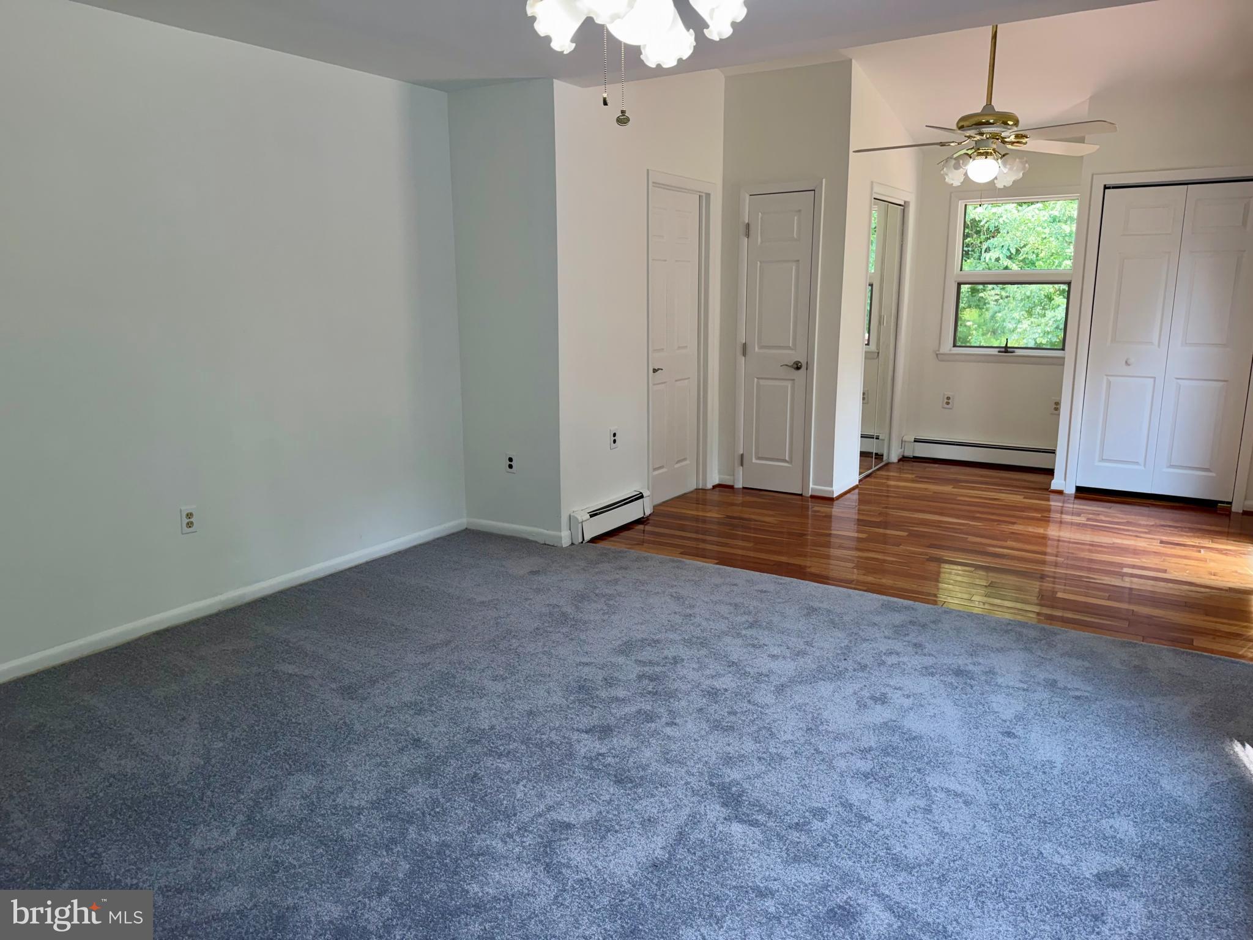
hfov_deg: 71.6
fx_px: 869
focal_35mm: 24
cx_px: 626
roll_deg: +0.8
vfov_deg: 56.8
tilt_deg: -12.0
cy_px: 470
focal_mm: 6.76
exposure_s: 1/120
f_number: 1.78
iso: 80
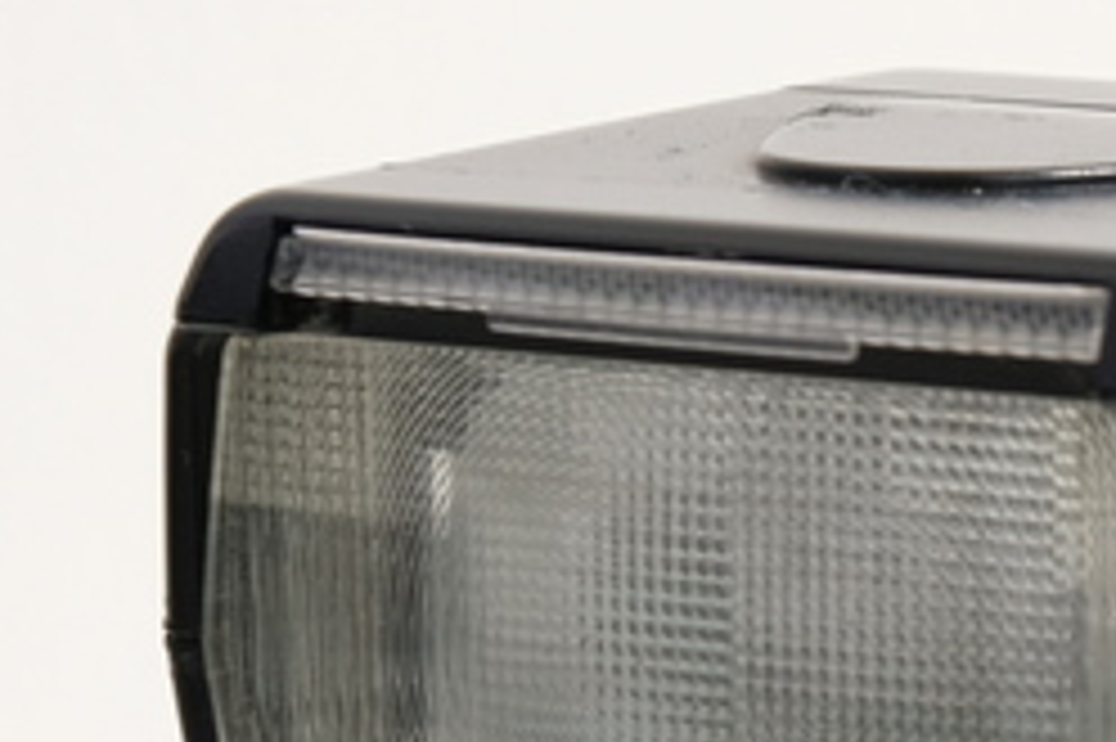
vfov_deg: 5.7
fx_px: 7342
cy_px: 1475
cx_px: 1260
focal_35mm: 237
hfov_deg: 8.6
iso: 200
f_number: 8
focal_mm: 32.5
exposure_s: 1/125
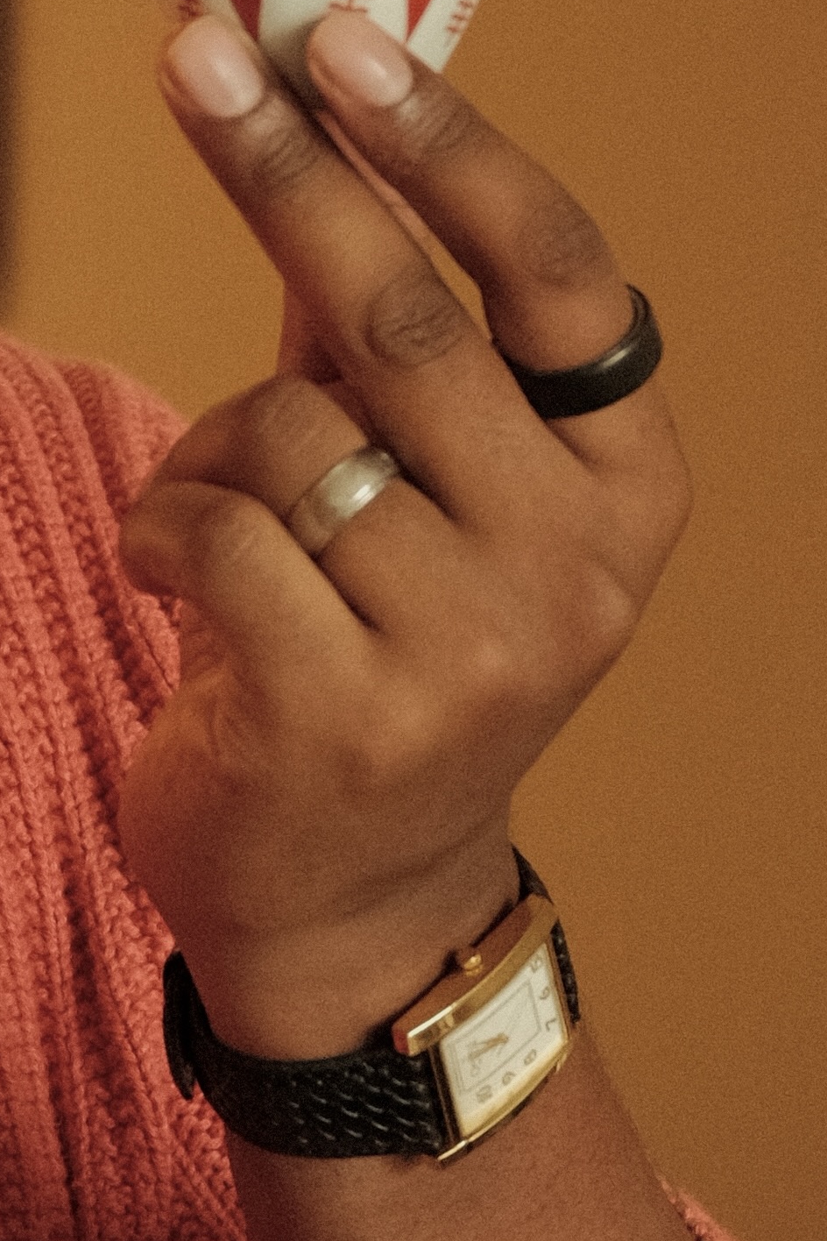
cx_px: -607
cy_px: -128
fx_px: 6030
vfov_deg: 11.6
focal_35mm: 175
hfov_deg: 7.6
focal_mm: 33.3
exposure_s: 1/100
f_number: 3.8
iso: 2500
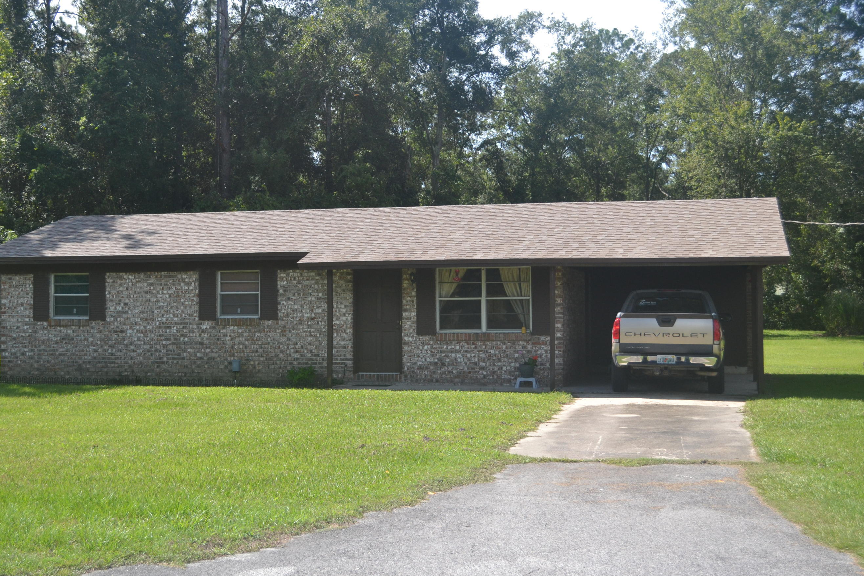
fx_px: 1152
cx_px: 414
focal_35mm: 48
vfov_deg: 28.1
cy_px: 283
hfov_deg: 41.1
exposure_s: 1/1250
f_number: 5
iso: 400
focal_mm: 28
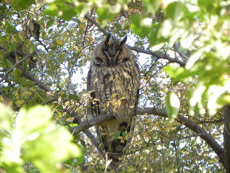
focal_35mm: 337
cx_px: 115
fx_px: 2239
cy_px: 86
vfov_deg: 4.4
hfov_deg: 5.9
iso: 200
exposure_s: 1/59.7
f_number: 5
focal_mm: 59.9
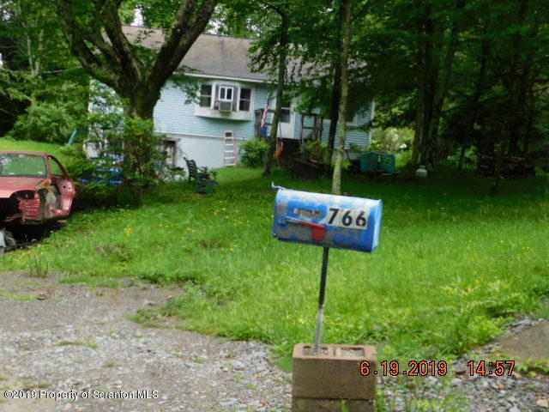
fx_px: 809
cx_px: 274
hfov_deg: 37.5
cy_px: 206
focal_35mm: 51
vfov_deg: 28.6
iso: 125
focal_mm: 9
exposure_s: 1/250
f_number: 3.8
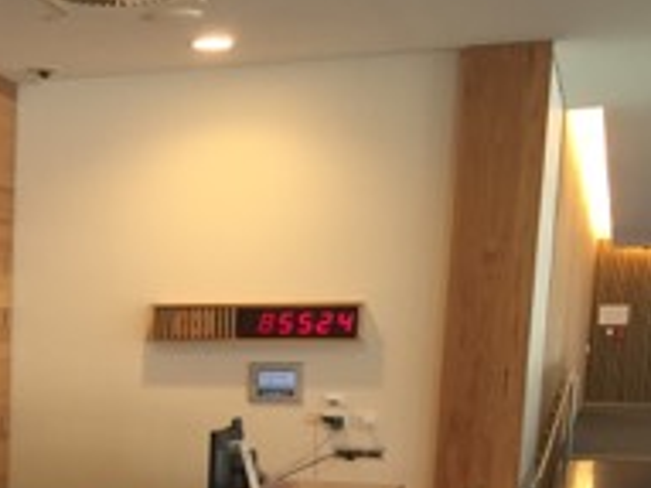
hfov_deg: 22.8
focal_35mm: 79
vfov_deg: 17.7
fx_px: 1485
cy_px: 590
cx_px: -126
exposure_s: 1/30
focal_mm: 4.15
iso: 40
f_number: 2.2
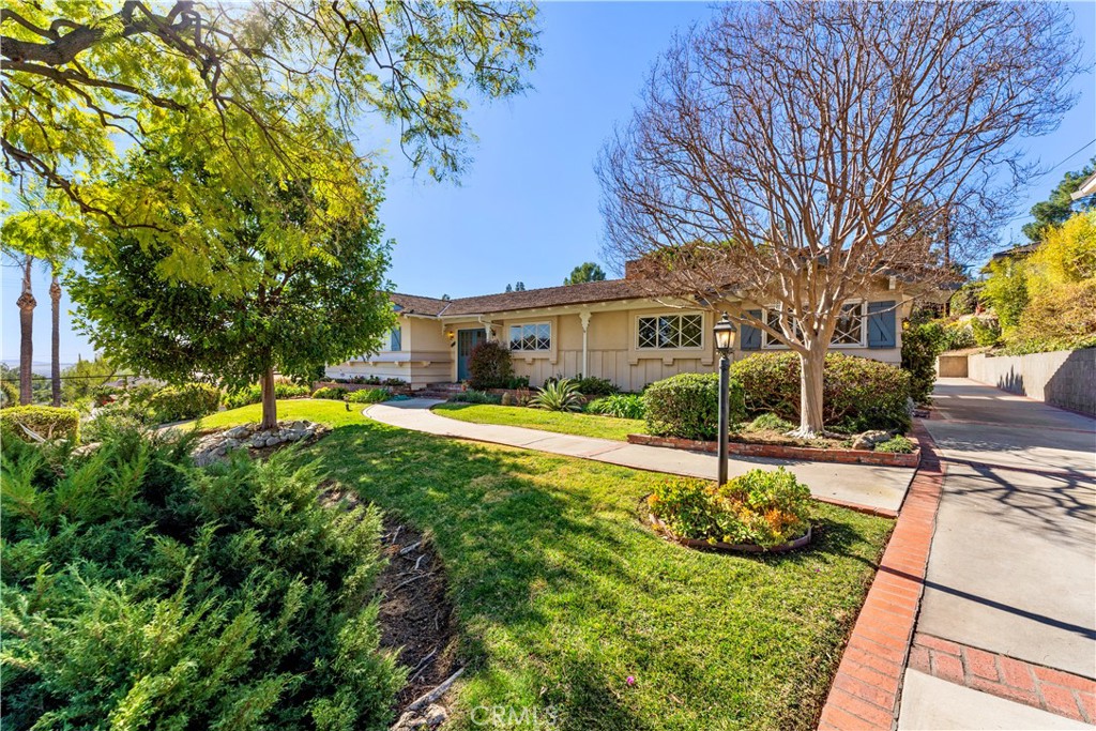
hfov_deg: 104.2
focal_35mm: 14
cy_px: 366
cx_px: 548
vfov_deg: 81.2
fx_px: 426
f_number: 8
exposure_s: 1/250
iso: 100
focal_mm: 14
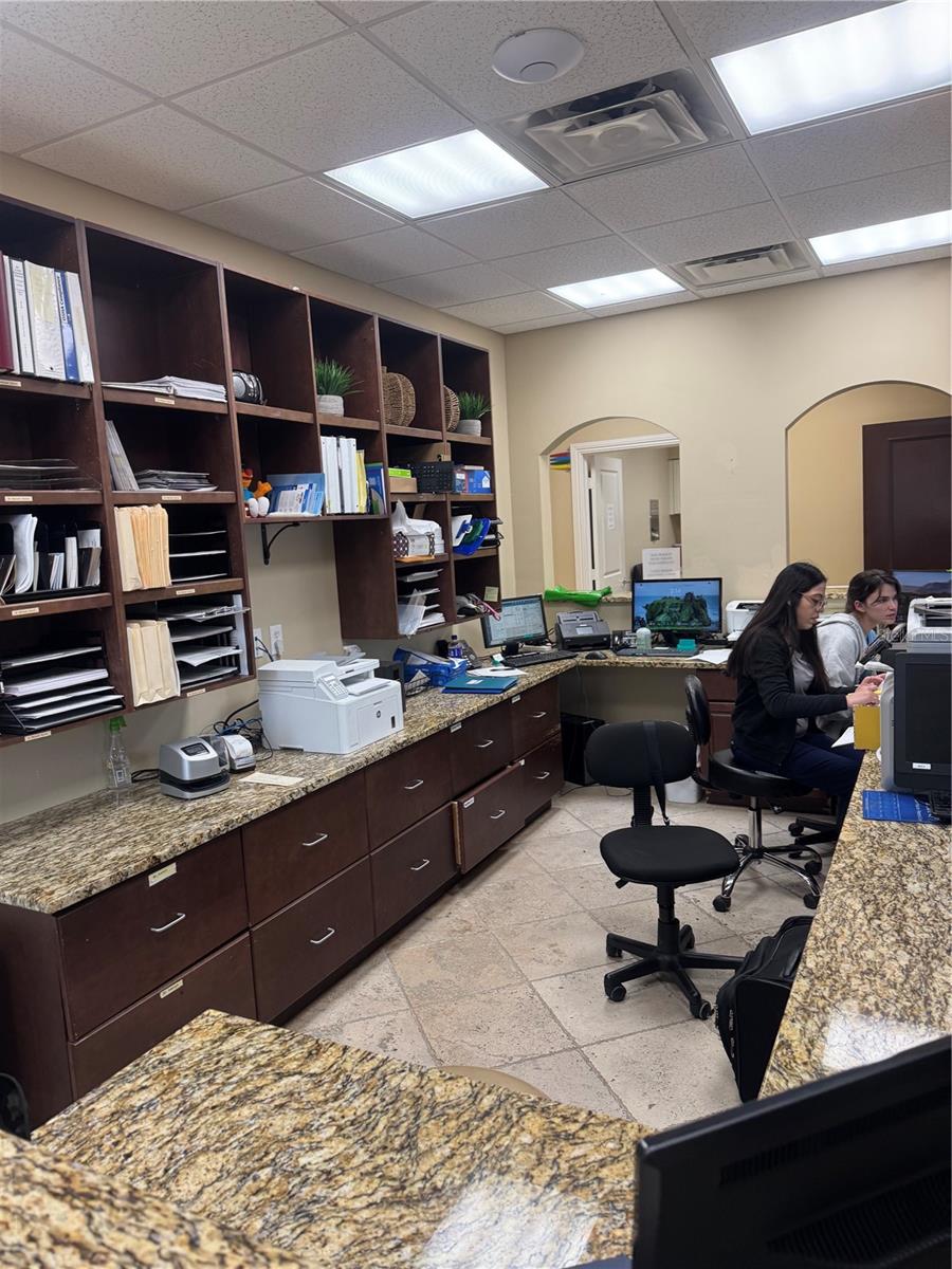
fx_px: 880
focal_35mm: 24
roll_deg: +5.5
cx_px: 476
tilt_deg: -5.5
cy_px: 634
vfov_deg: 71.6
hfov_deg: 56.8
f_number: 1.78
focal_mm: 6.76
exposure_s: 1/120
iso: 125
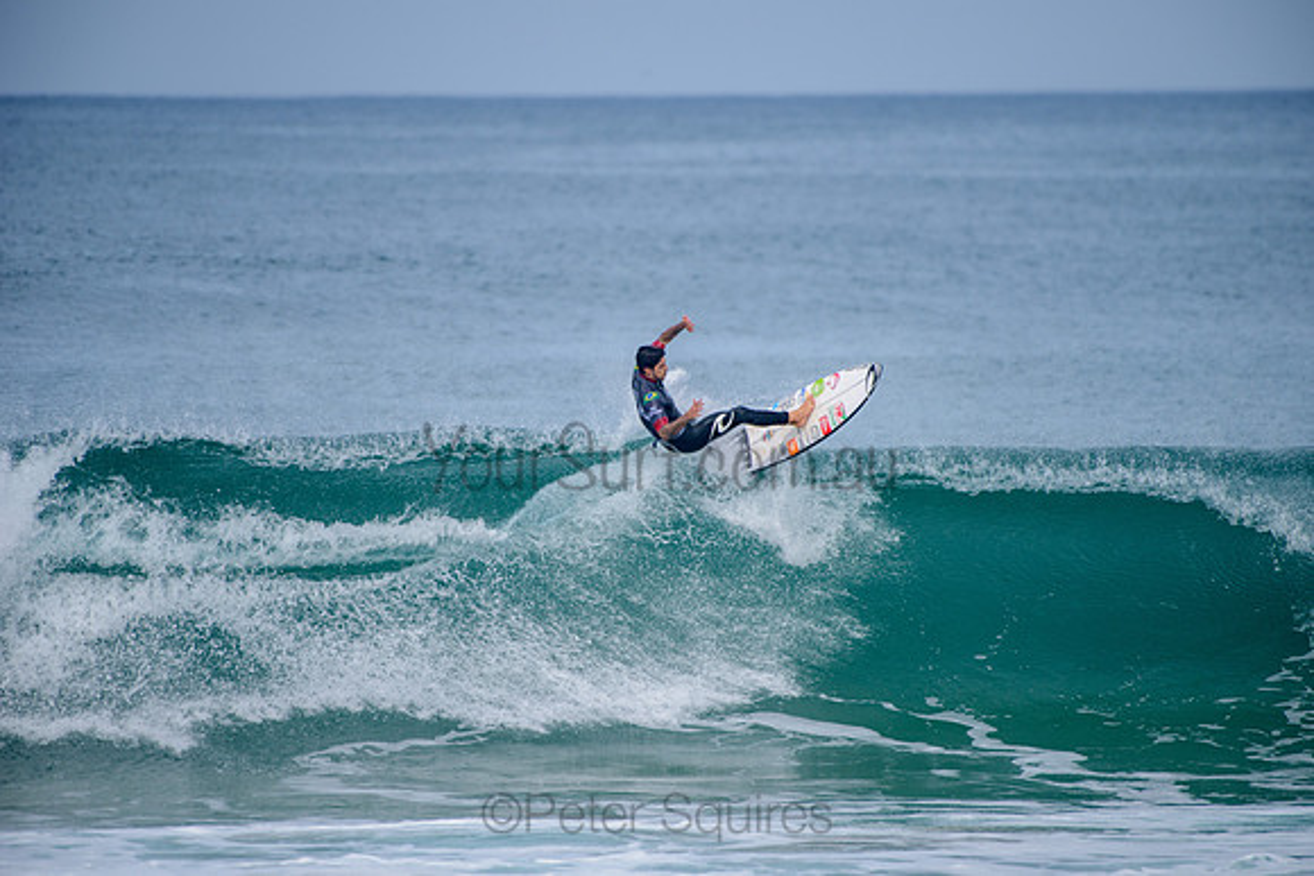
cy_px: 438
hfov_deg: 4.1
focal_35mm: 500
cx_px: 657
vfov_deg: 2.8
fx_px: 18253
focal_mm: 500
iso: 250
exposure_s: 1/2000
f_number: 5.6
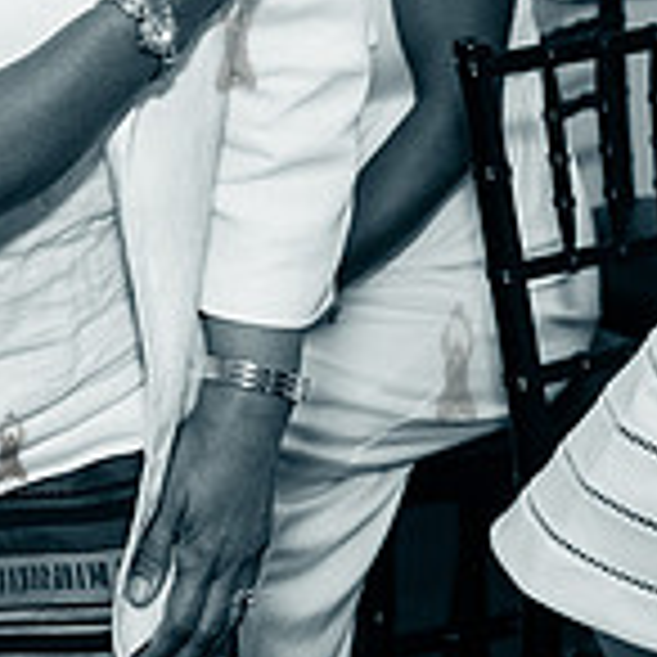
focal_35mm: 141
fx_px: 3028
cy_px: -135
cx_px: -219
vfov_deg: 12.1
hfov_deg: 12.0
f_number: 4.5
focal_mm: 36
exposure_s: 1/400
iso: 2500
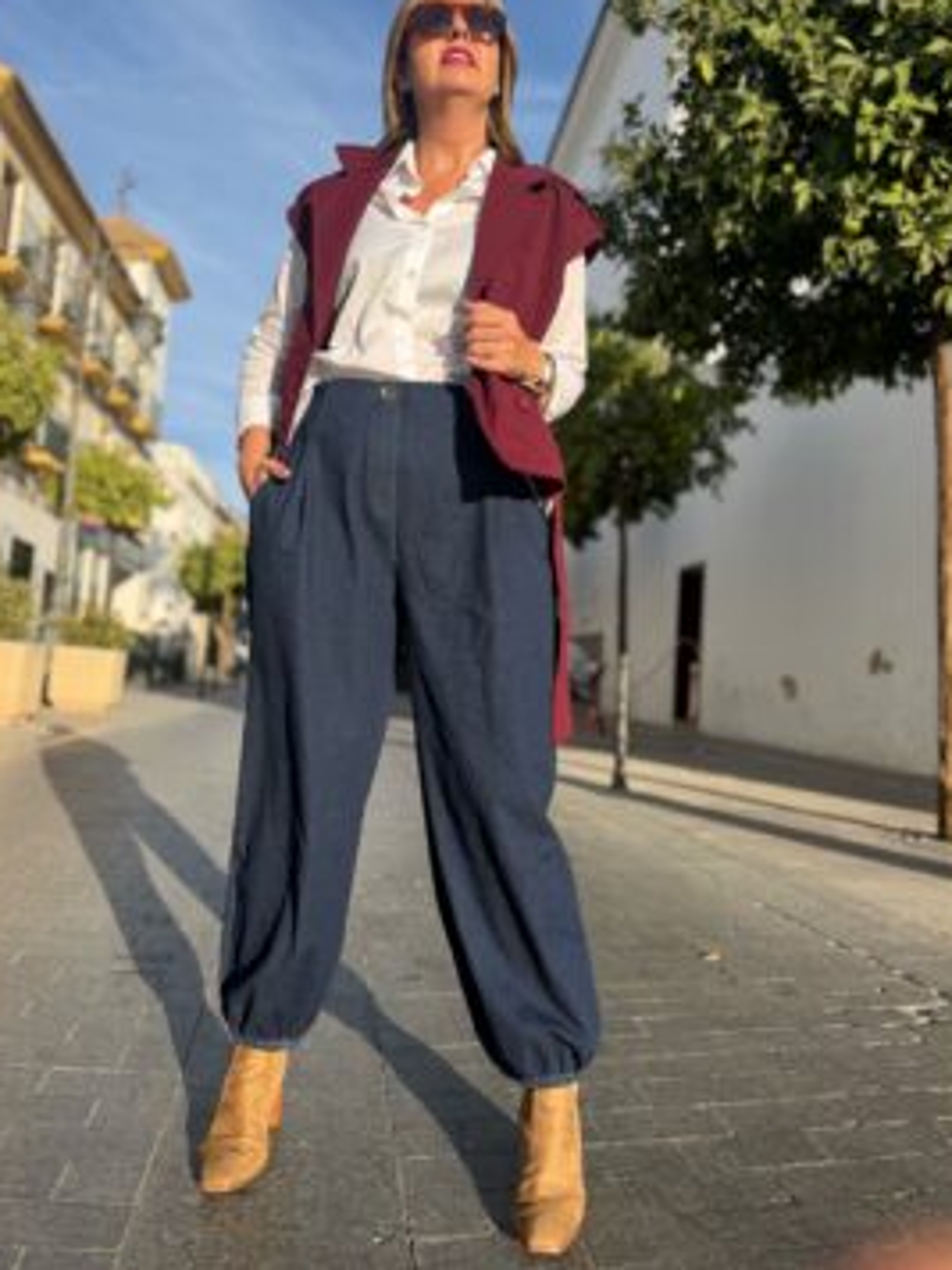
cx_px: 503
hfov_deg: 51.3
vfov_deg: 65.2
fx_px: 990
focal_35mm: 27
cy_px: 589
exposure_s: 1/2801
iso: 80
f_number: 1.78
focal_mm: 6.76
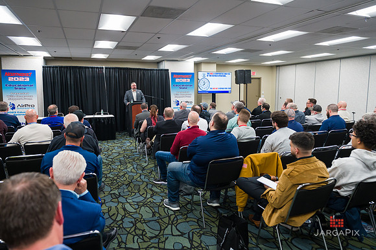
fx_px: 271
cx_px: 188
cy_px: 125
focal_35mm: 26
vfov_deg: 49.5
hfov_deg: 69.4
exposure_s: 1/200
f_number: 5
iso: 2000
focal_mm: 26
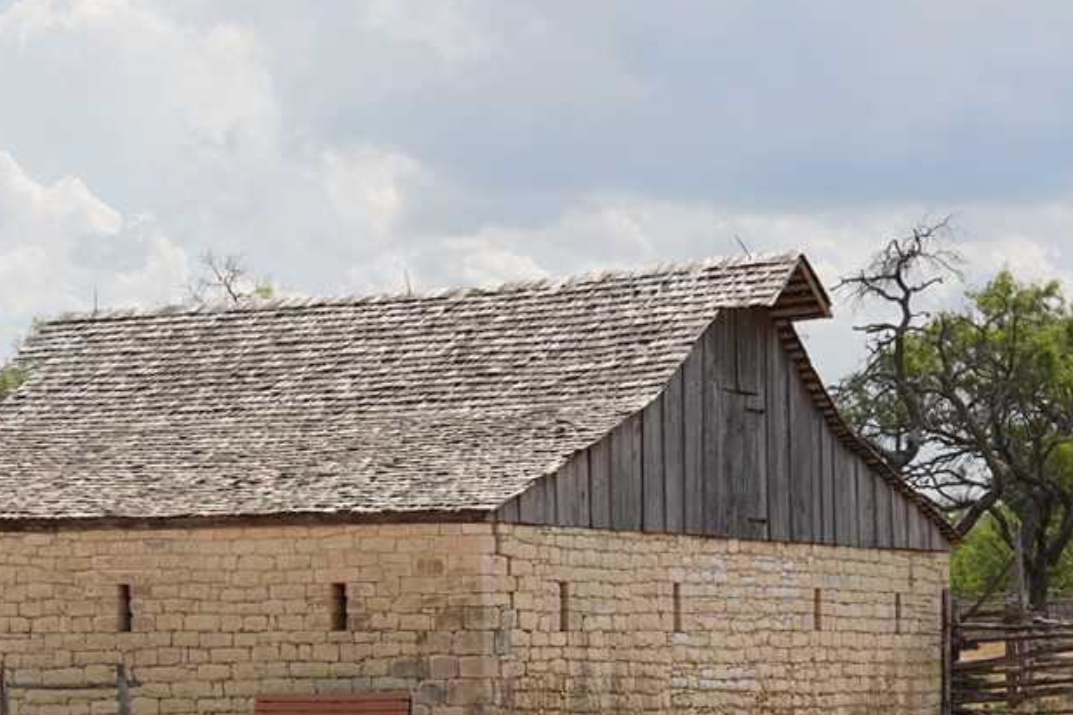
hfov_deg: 16.8
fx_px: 3575
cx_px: 45
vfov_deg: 11.4
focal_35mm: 120
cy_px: 623
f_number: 14
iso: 100
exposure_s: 1/100
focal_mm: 37
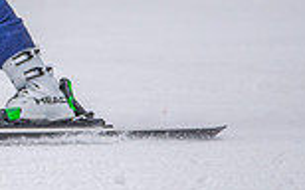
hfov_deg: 1.2
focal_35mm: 1764
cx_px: -123
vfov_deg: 0.7
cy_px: 30
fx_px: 14652
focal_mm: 460
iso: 2000
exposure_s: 1/3200
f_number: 6
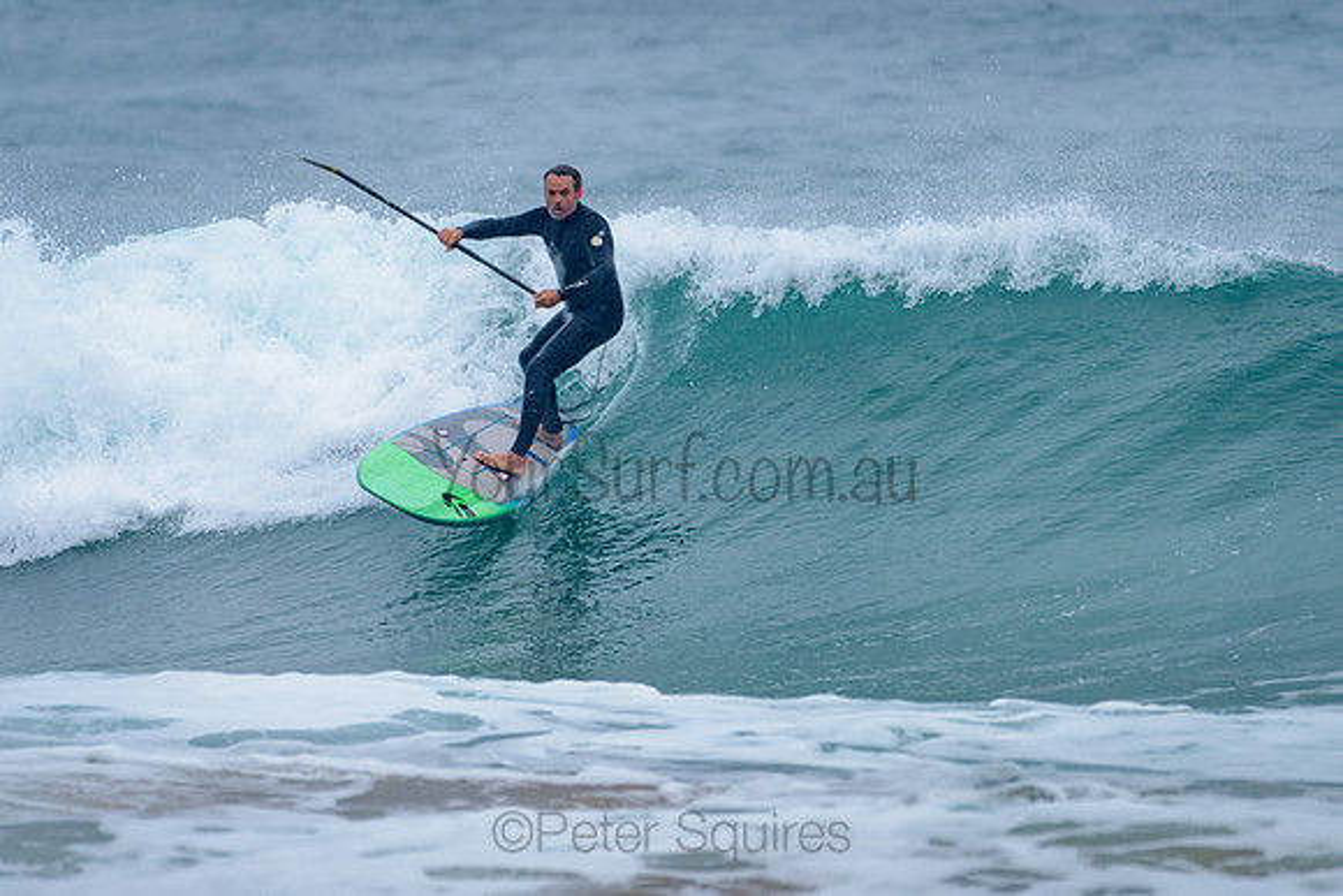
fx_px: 22883
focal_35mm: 613
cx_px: 682
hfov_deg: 3.4
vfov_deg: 2.2
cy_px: 440
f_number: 5.6
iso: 800
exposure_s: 1/1000
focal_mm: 500
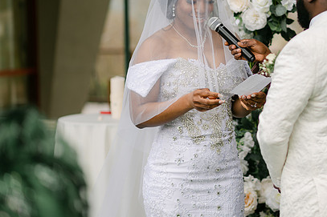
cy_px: 76
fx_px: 1117
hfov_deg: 16.6
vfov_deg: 11.1
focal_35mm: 123
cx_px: 218
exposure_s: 1/1600
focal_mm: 85
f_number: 2
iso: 100
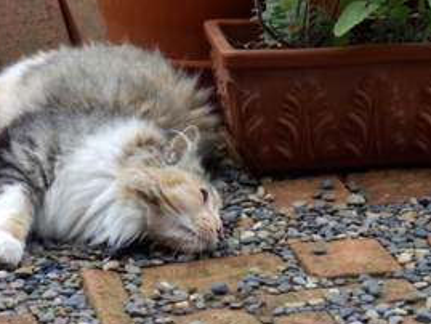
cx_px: 173
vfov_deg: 11.3
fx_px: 1632
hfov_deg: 15.0
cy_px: 112
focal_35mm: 131
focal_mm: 15.8
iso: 250
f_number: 4.8
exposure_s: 1/125
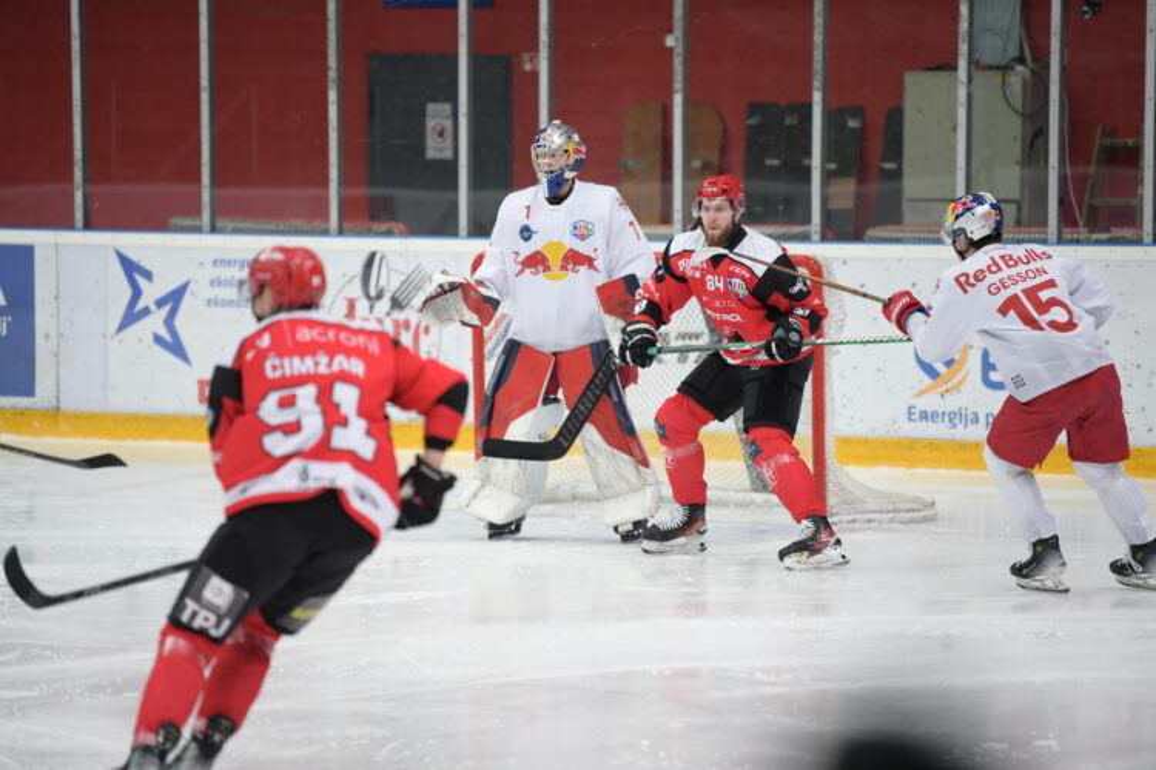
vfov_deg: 6.9
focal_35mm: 200
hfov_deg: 10.3
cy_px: 385
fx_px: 6422
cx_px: 578
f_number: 2.8
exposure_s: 1/640
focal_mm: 200
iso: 1250
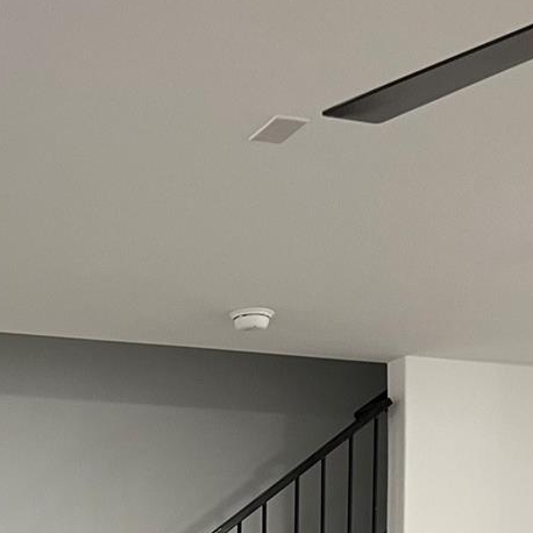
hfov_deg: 21.6
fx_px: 1341
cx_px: -10
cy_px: 758
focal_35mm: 77
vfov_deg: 20.0
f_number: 1.5
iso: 125
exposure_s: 1/60
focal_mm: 5.7
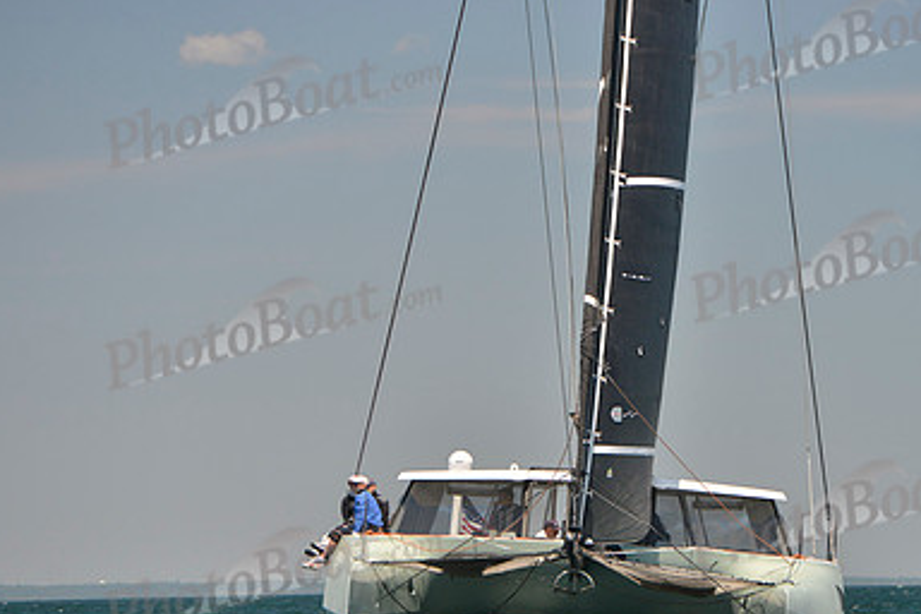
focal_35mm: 302
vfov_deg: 4.6
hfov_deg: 6.8
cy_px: 419
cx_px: 568
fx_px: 7726
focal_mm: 200
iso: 400
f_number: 5.6
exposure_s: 1/800
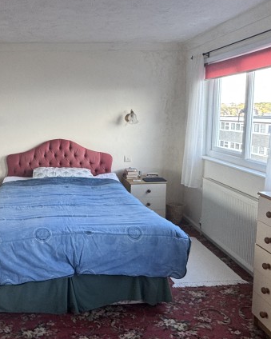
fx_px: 331
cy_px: 154
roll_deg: +1.5
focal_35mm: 33
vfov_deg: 54.2
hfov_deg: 43.2
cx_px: 70
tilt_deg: -7.2
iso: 125
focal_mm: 2.22
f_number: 2.2
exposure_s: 1/99
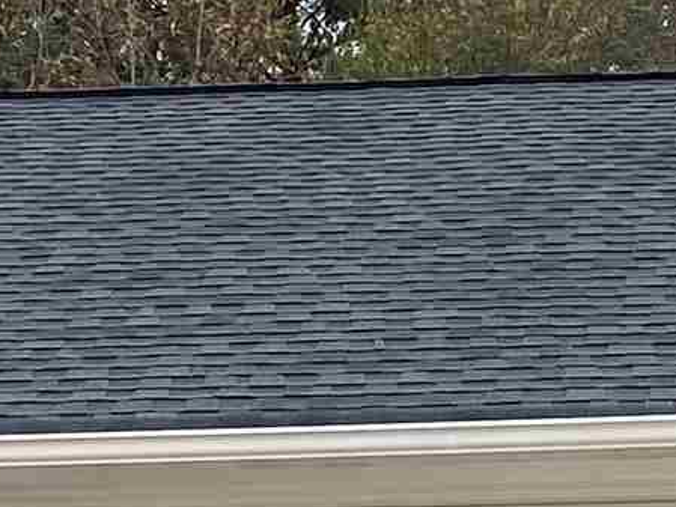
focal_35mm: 178
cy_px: 806
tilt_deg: +5.3
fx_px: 3477
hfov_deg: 11.1
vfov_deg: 8.1
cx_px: 265
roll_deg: +0.8
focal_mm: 4.25
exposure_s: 1/912
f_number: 1.8
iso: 32
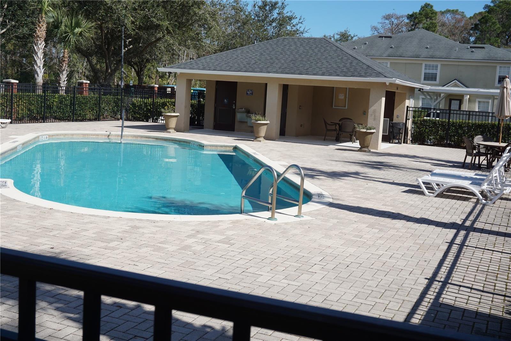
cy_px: 170
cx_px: 256
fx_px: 617
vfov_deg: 30.8
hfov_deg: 45.0
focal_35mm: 44
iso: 100
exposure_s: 1/320
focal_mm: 29
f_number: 8
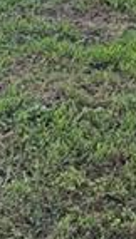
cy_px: -237
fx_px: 893
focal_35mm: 140
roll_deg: +0.3
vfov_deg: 13.2
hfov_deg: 8.0
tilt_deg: -0.4
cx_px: 337
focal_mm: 6.76
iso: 100
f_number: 1.78
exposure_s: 1/665
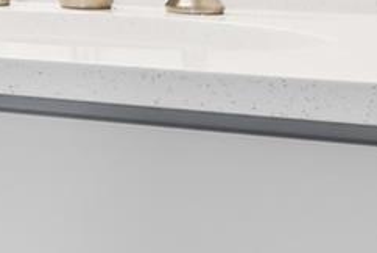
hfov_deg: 14.0
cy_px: -120
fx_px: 1038
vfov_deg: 13.1
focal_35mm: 99
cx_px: -534
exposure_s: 1/8
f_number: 7.1
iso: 100
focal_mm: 10
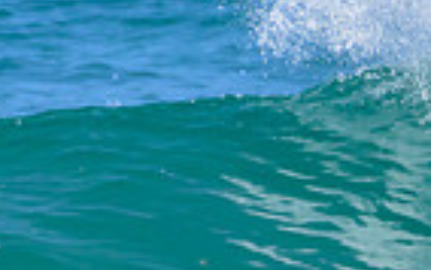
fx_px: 49032
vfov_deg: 0.3
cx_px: 862
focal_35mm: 4171
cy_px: 214
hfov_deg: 0.5
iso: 1250
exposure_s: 1/2000
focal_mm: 1000
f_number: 11
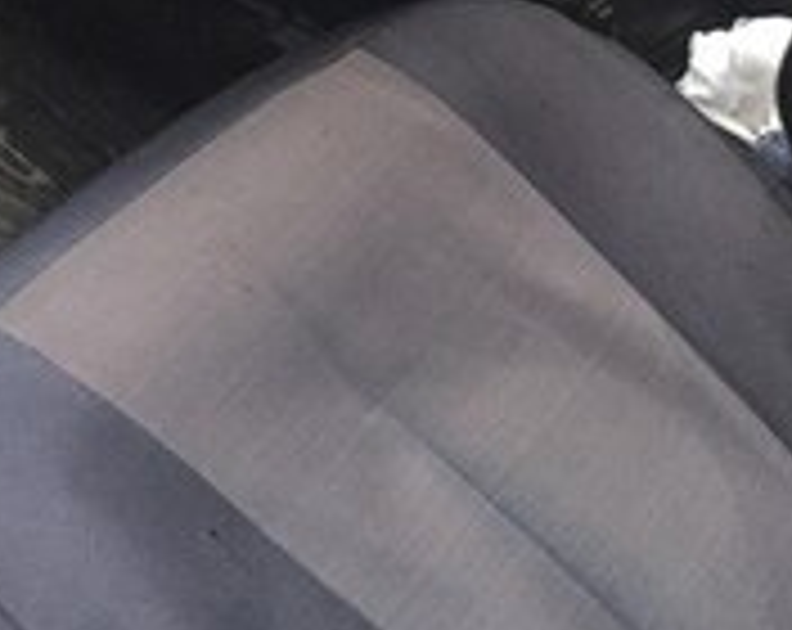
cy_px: -302
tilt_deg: -32.6
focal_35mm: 80
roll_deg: -6.0
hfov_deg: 23.9
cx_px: 333
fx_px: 1871
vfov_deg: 17.3
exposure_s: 1/17
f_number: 2.2
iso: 320
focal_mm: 4.15
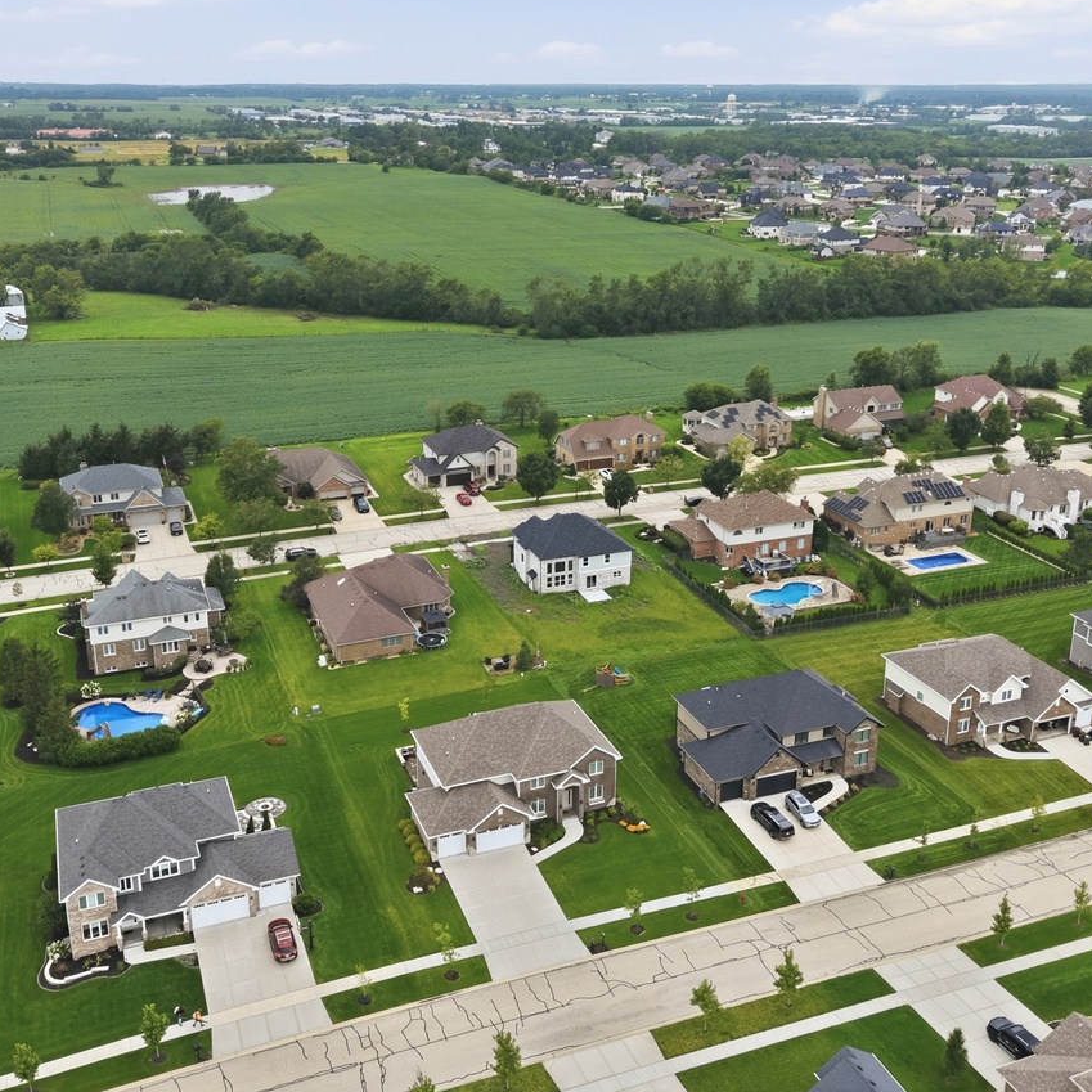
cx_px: 553
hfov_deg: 46.0
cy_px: 469
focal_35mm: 36
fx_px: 1285
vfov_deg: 45.9
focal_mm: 8.7
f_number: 1.8
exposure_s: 1/1000
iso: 200
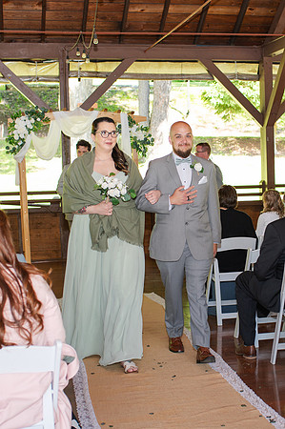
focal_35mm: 64
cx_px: 210
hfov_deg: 20.9
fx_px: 767
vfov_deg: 31.2
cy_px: 236
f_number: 3.2
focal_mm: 35
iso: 220
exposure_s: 1/200
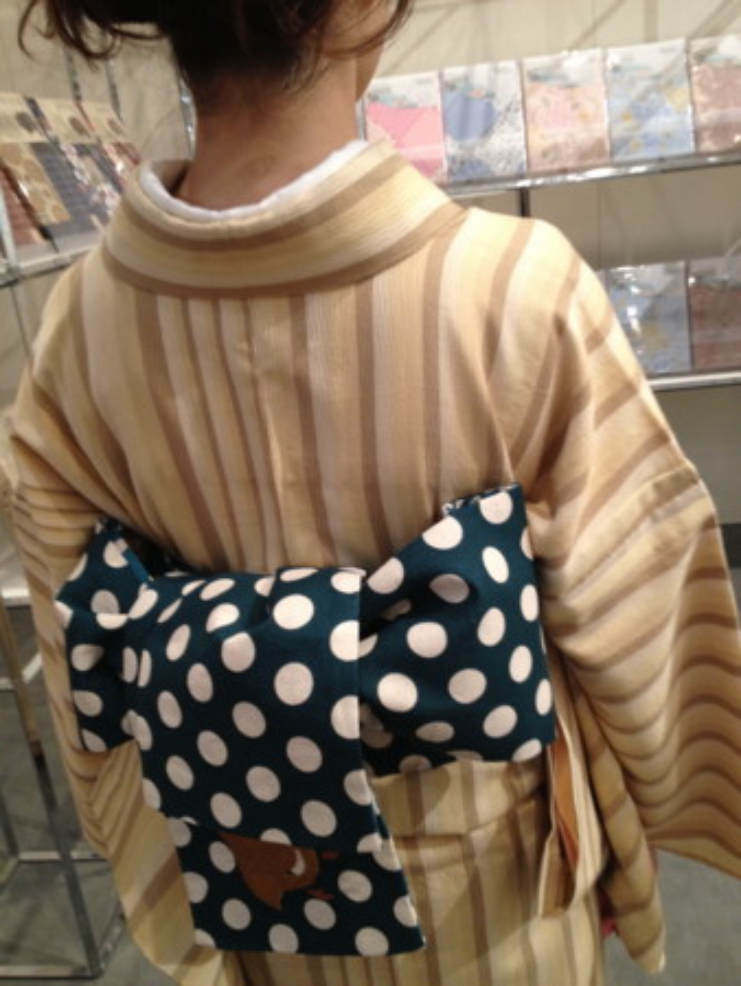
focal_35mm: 35
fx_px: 998
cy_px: 493
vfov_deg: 52.6
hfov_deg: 40.7
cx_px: 370
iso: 160
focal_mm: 4.28
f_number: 2.4
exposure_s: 1/20
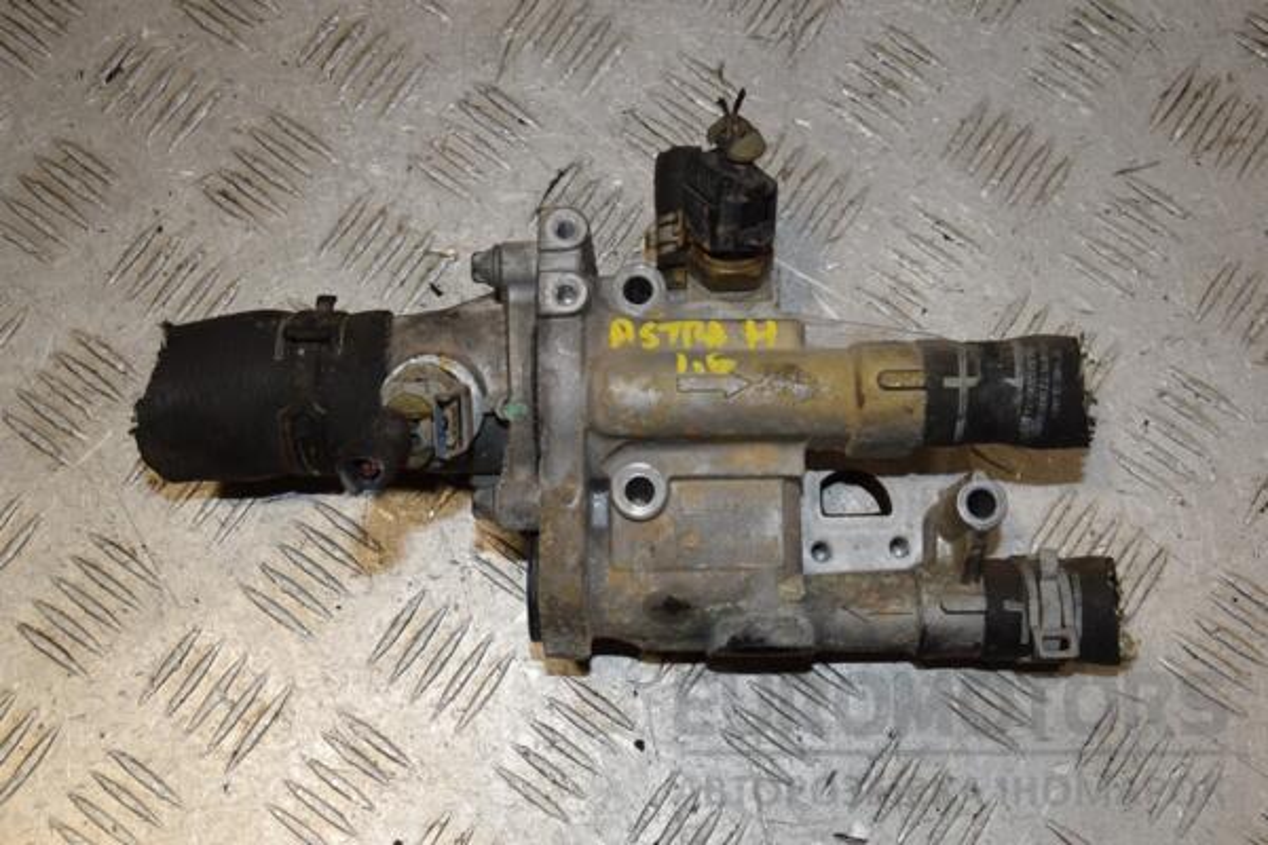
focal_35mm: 51
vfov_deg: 26.5
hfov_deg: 38.9
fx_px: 1796
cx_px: 634
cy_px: 422
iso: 800
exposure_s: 1/200
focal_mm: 34
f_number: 11
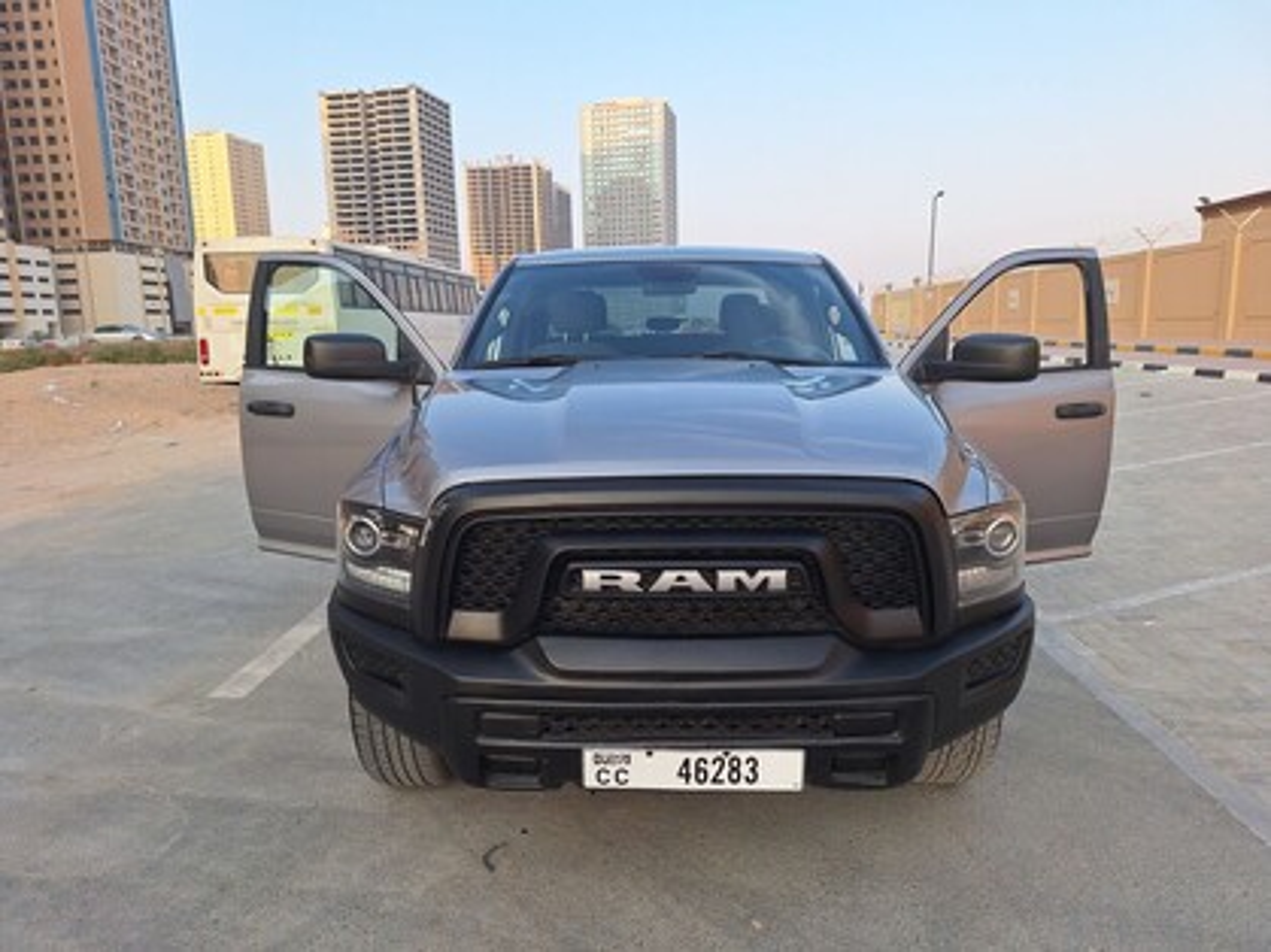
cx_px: 636
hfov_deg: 73.9
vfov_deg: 58.9
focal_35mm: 23
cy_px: 476
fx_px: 844
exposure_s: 1/591
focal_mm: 5.54
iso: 40
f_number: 1.8
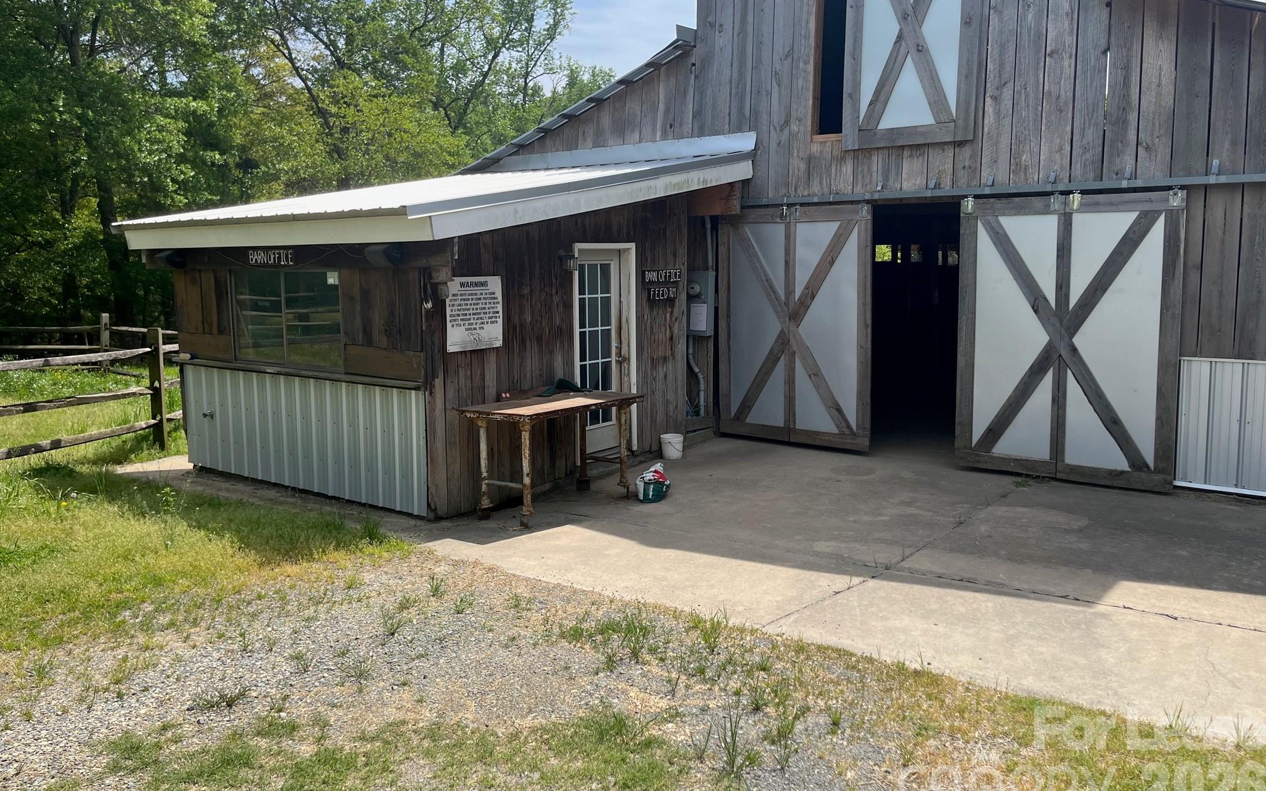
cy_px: 347
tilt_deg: -6.7
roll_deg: +1.3
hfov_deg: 66.5
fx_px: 966
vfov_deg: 44.5
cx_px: 632
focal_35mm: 28
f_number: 1.6
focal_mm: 5.1
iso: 50
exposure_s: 1/2358
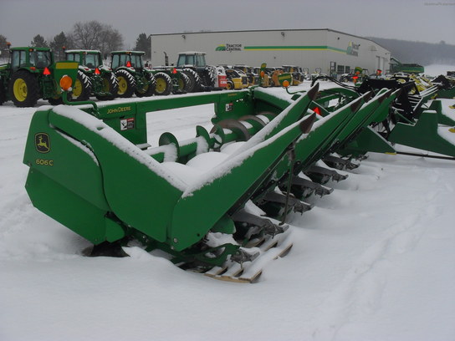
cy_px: 170
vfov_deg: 40.7
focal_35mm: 35
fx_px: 460
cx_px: 228
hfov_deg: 52.6
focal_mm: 6.3
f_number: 8.4
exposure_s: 1/125
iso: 100
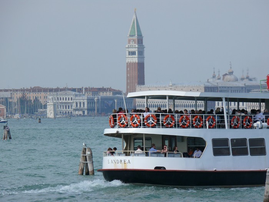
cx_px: 134
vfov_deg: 3.5
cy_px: 101
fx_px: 3264
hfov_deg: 4.7
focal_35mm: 420
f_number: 7.1
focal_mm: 88.8
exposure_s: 1/500
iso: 100
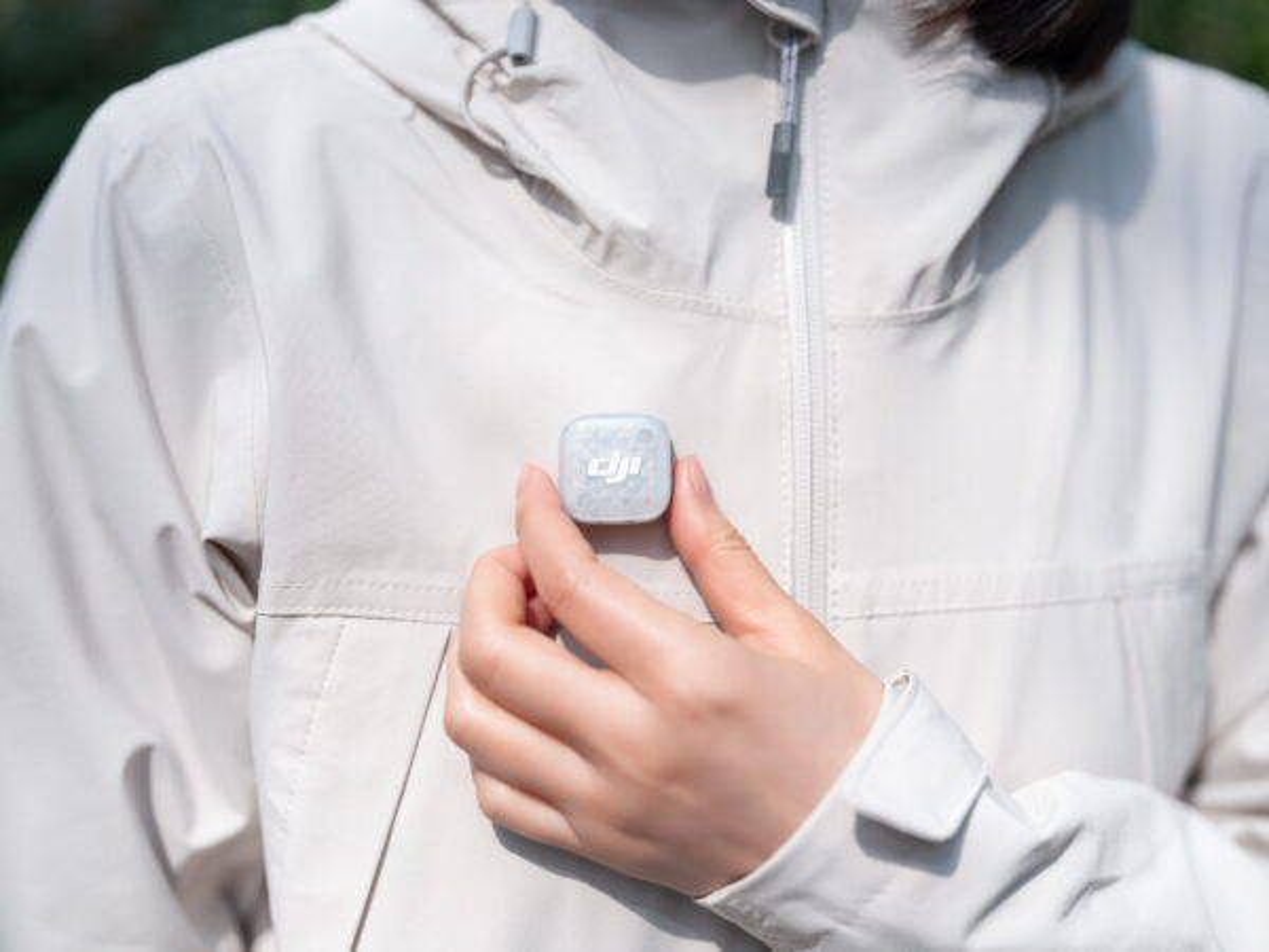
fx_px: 1613
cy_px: 476
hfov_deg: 42.9
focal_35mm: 44
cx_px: 634
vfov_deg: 32.9
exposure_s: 1/1000
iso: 80
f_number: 2.2
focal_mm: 55
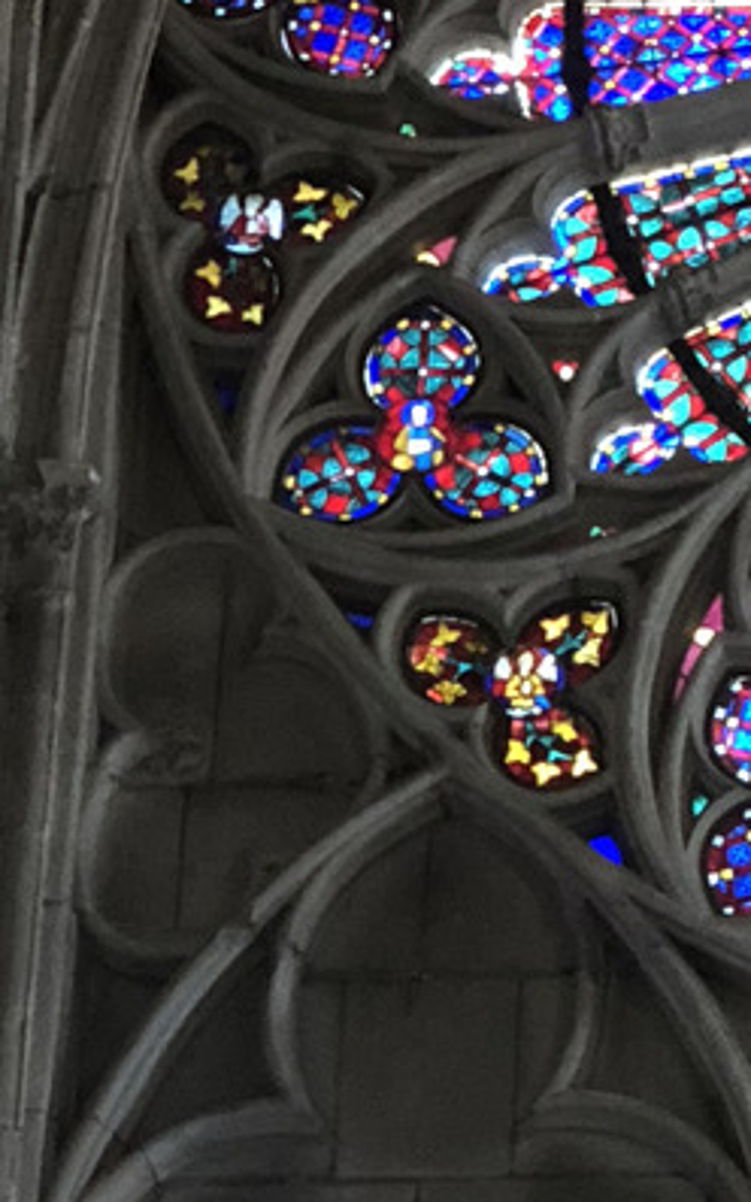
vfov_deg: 9.4
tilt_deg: +29.3
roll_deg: +1.6
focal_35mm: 222
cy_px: 391
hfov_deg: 5.8
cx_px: 1357
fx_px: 7273
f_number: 2.4
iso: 160
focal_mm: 6
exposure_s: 1/10
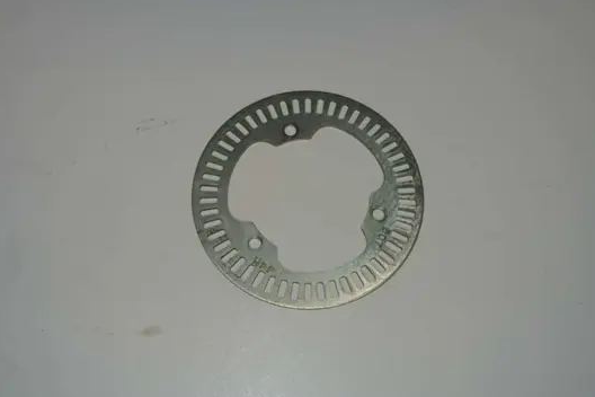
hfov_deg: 37.5
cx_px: 300
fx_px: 876
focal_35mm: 53
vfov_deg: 25.5
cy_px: 197
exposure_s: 1/60
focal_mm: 19.6
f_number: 4.8
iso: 200
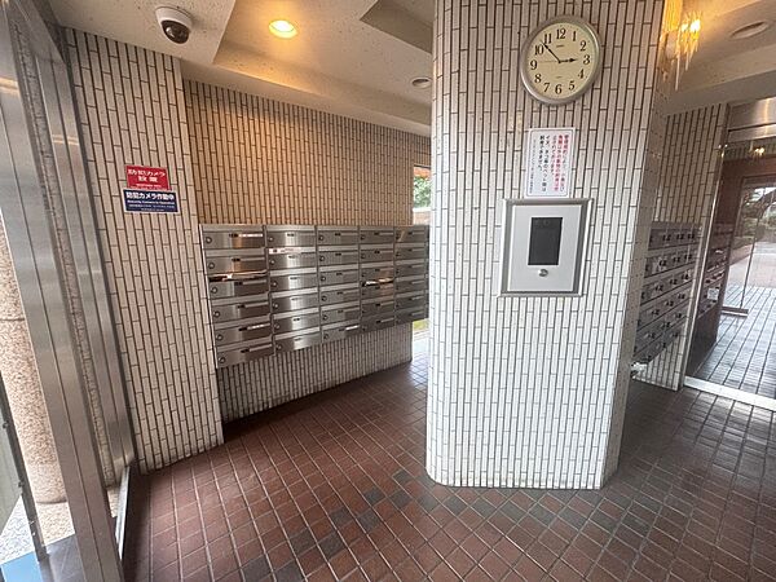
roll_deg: +0.4
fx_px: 314
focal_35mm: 14
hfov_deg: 102.1
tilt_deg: -10.1
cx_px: 388
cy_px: 291
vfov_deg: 85.7
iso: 200
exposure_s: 1/100
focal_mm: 2.22
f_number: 2.2
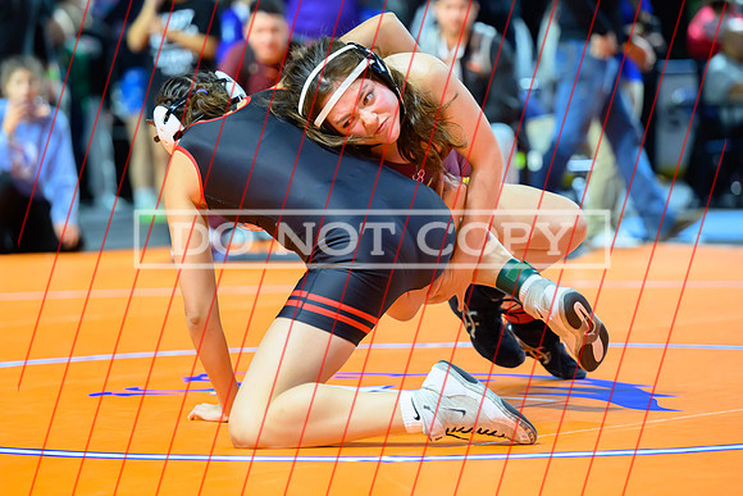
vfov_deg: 8.7
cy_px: 221
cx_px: 361
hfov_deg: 13.0
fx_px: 3257
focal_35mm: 158
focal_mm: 125
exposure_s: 1/640
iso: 4000
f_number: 2.8
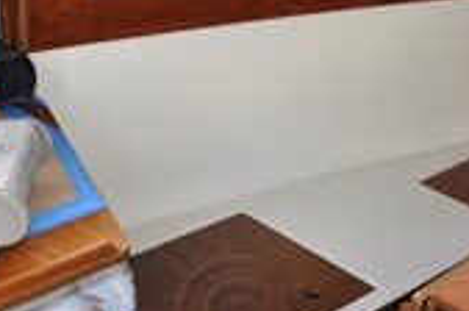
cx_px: 236
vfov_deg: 20.2
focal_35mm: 67
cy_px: 136
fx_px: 871
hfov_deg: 30.1
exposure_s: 1/125
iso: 720
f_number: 3.5
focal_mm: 18
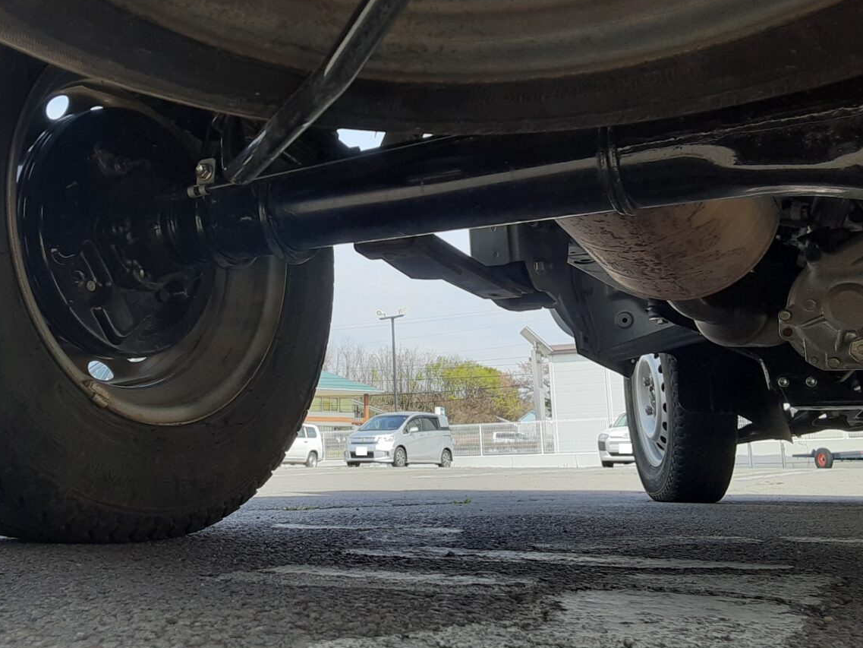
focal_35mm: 38
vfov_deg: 37.6
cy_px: 263
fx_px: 947
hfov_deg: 48.6
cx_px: 333
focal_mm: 2.91
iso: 40
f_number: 1.9
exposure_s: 1/457
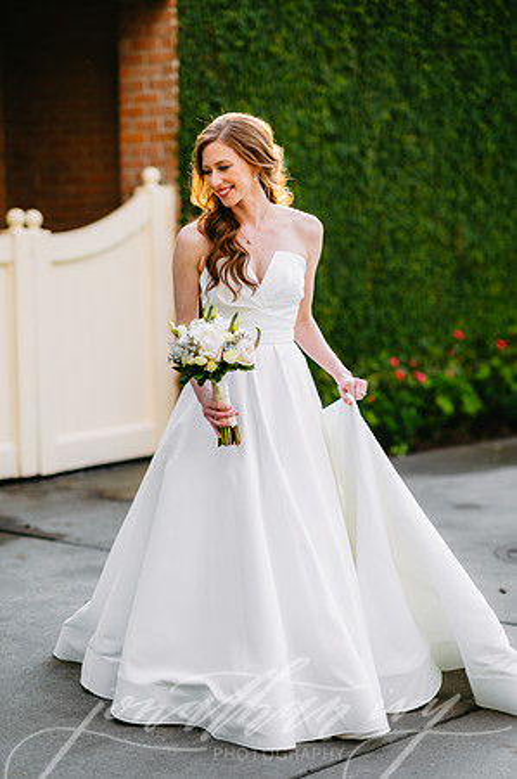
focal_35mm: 85
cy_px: 390
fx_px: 1835
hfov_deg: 16.0
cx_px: 258
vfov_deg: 23.9
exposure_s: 1/640
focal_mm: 85
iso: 100
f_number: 2
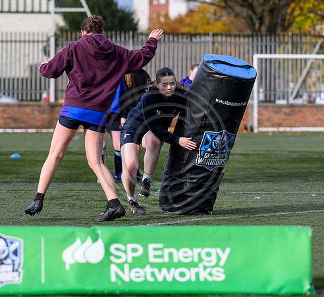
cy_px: 155
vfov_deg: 9.6
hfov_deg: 10.5
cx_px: 164
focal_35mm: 173
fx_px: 1759
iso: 500
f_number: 3.5
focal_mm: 135
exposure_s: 1/2000
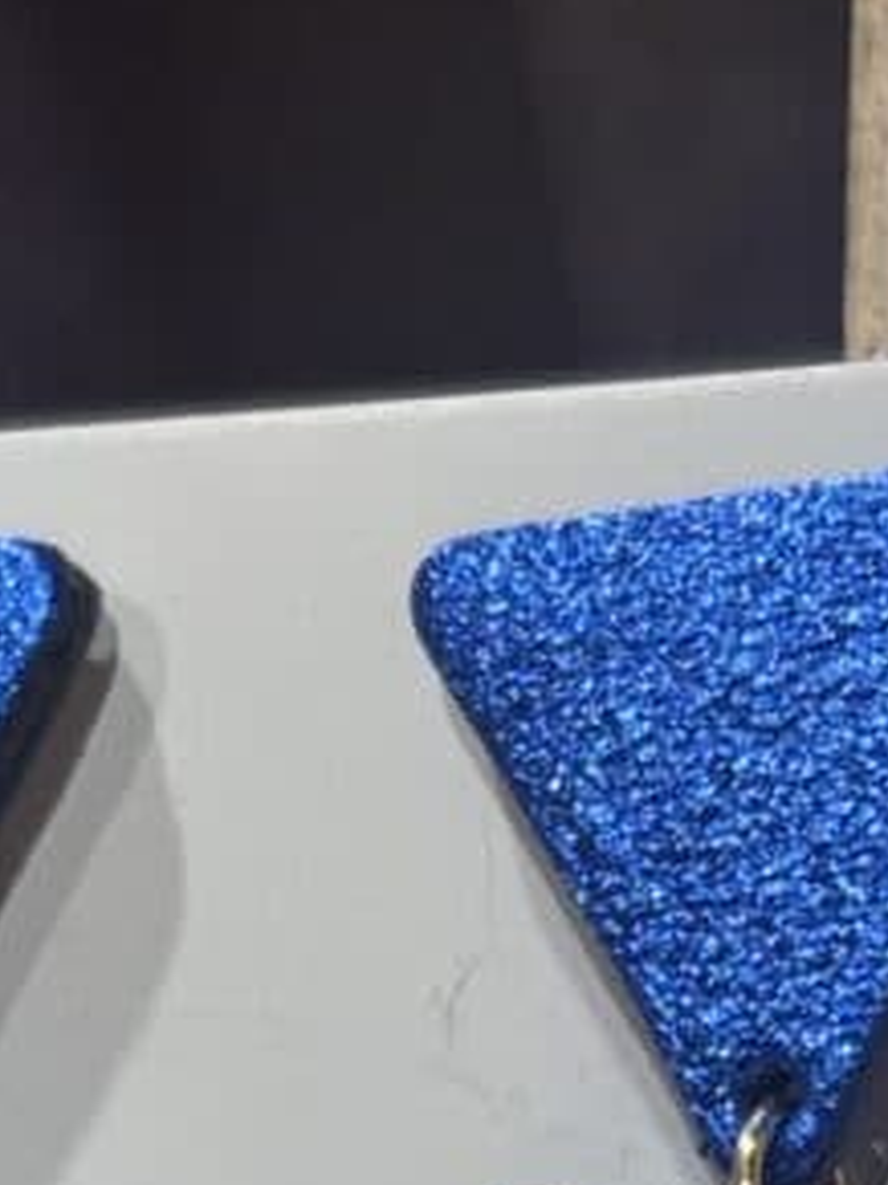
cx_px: 253
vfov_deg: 10.4
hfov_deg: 8.1
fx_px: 6264
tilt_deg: -2.1
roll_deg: -0.9
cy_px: 1865
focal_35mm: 183
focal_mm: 5.96
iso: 25
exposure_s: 1/100
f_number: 1.6
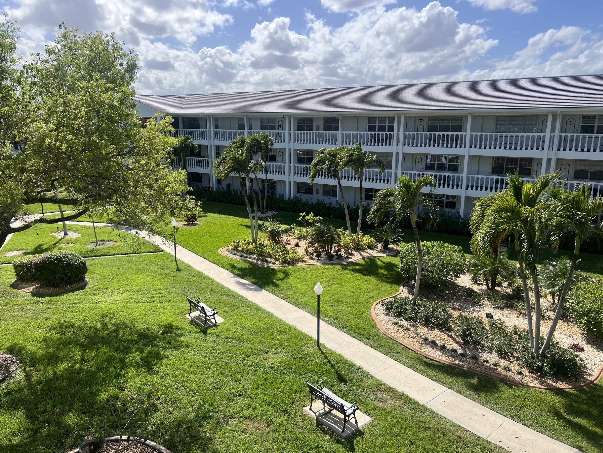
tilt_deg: -13.0
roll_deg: -0.1
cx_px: 302
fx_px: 453
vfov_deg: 53.1
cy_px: 226
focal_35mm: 26
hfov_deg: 67.3
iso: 50
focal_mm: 5.7
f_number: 1.5
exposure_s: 1/4115
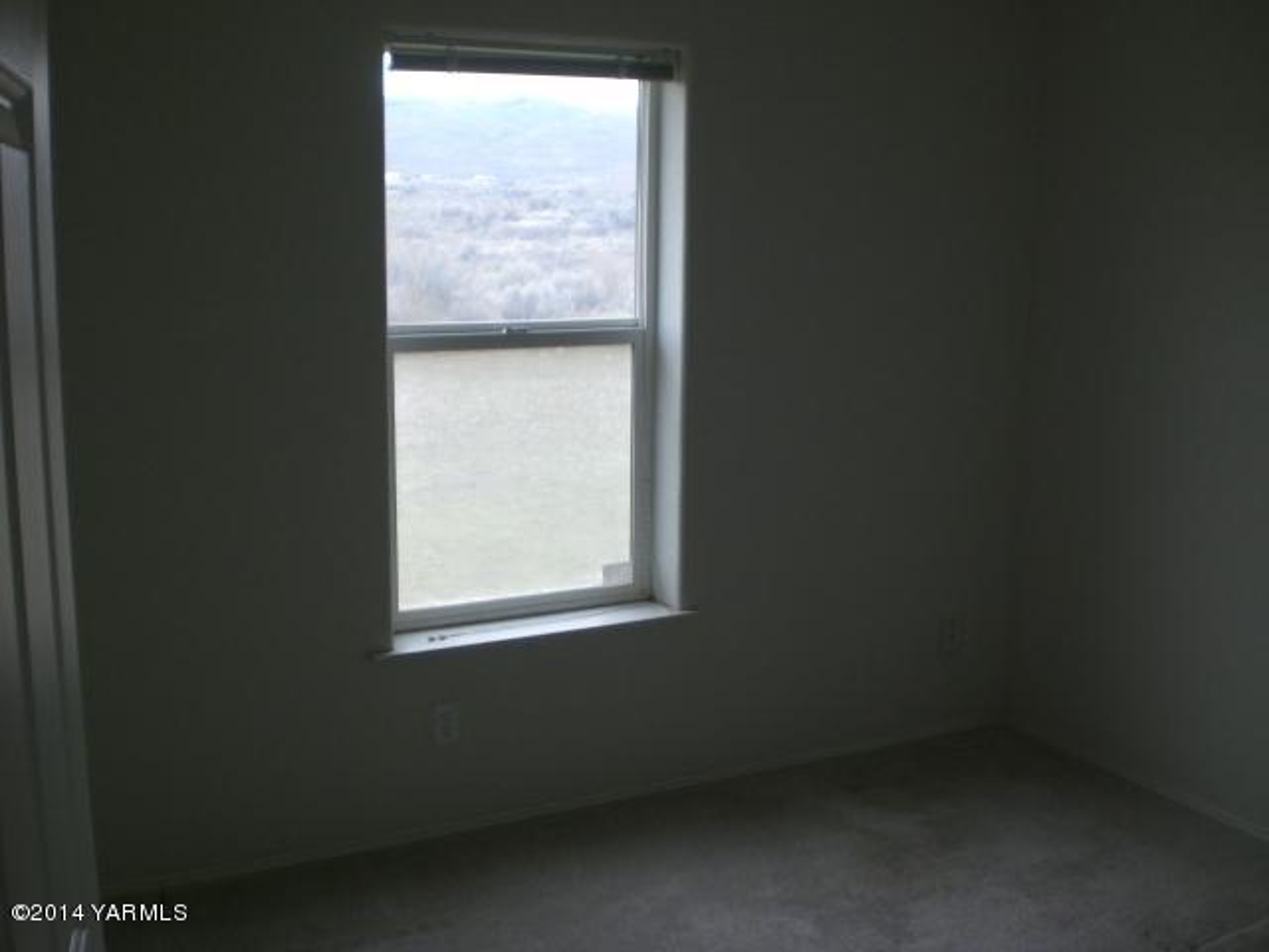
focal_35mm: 38
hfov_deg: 49.0
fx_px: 1393
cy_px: 476
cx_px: 634
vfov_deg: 37.7
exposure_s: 1/60
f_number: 3.1
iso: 100
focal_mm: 6.3
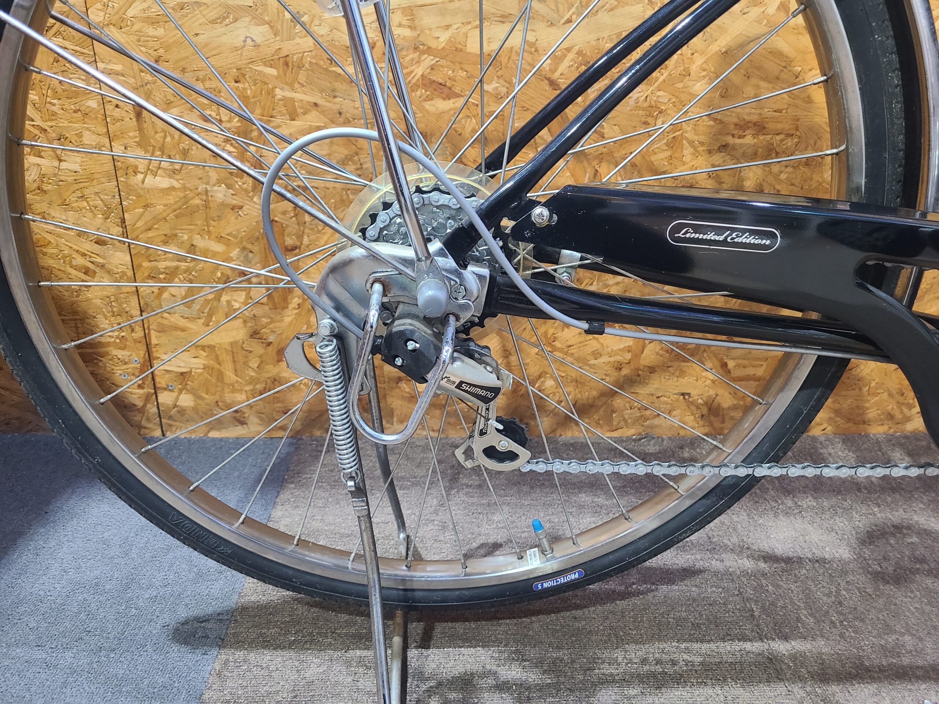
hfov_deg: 67.3
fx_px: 705
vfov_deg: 53.1
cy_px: 352
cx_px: 470
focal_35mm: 26
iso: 640
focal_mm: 5.4
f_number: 1.8
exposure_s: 1/33
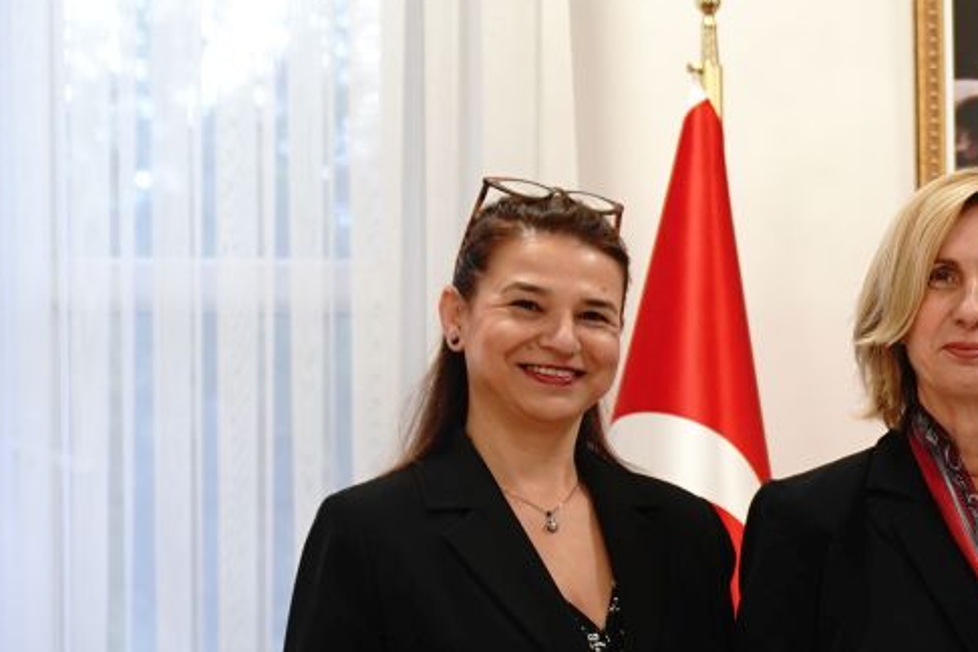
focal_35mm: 111
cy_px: 704
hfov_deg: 17.1
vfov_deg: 12.2
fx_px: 3015
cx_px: 1356
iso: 800
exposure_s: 1/80
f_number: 2.8
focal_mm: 36
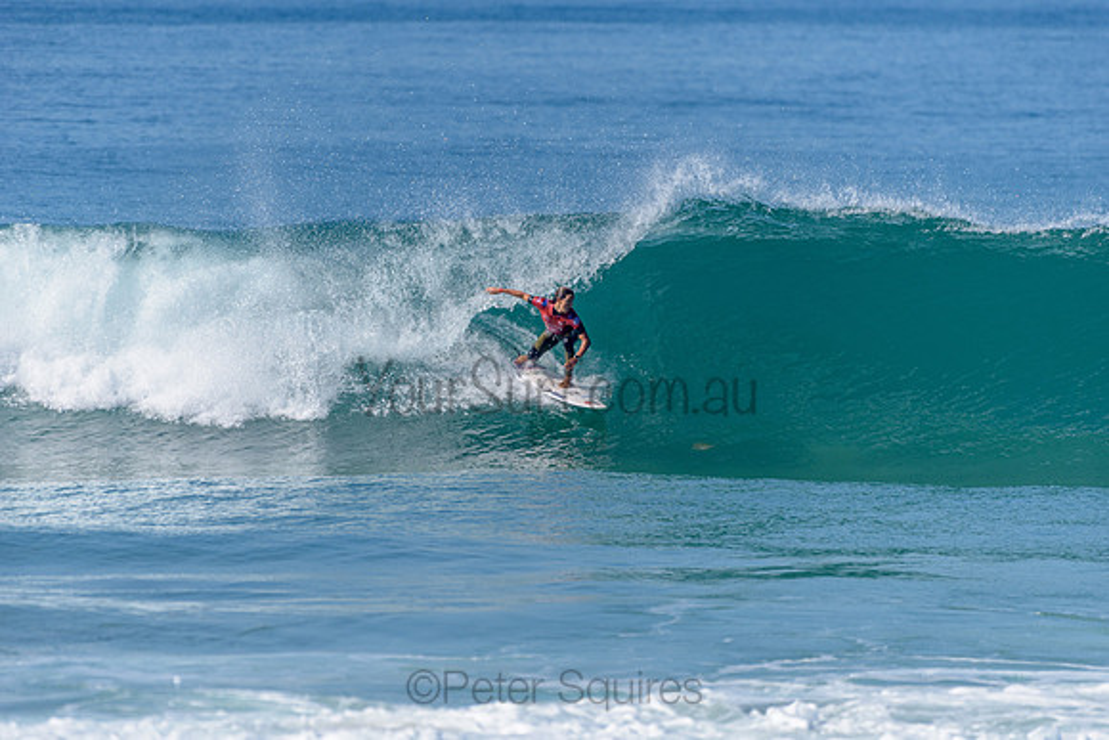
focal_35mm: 500
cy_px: 370
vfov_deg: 2.8
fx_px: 15406
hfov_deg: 4.1
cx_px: 554
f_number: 5.6
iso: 180
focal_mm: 500
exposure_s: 1/2000
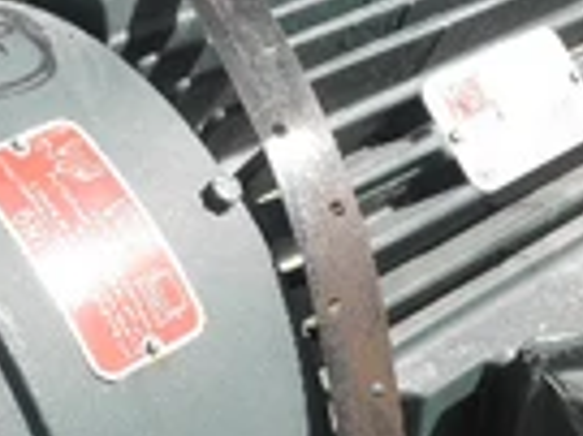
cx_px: 117
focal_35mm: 83
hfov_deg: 23.2
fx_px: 1397
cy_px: 367
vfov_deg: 17.6
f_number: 3
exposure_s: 1/800
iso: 64
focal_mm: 5
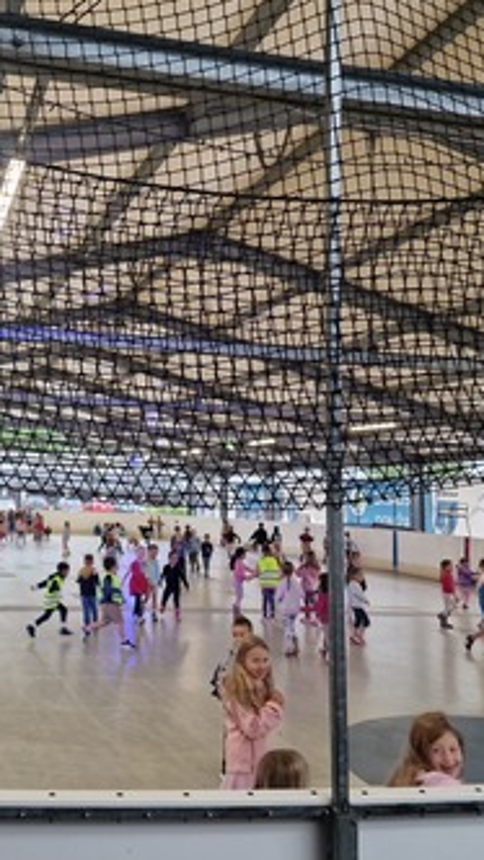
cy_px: 433
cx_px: 60
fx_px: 775
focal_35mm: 34
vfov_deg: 58.0
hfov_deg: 33.1
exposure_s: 1/100
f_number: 1.8
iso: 160
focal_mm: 6.4
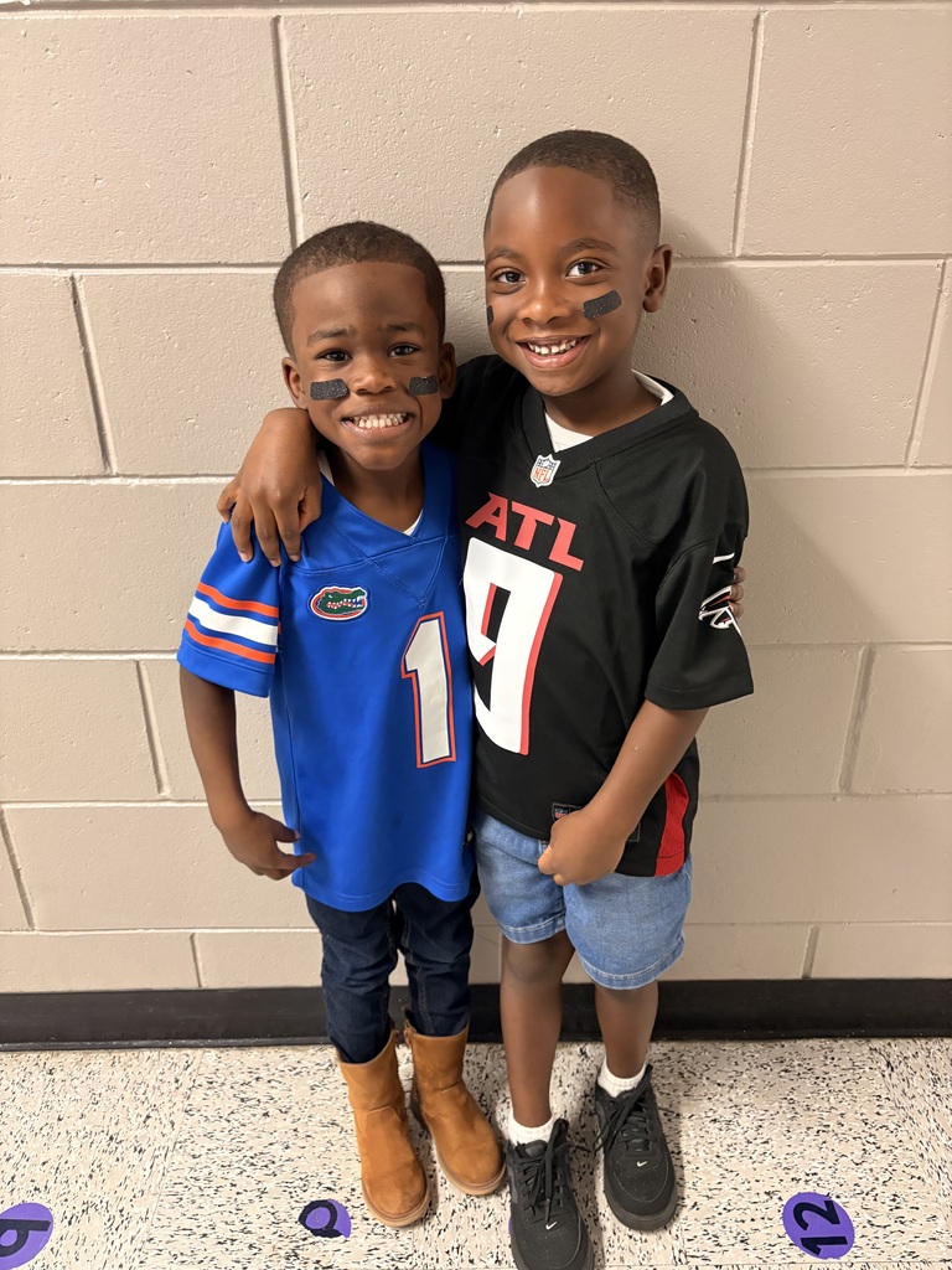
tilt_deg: -25.6
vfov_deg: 67.3
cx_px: 476
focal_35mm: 26
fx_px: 953
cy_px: 635
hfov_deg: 53.1
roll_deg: +0.5
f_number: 1.6
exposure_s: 1/30
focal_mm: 5.96
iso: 500
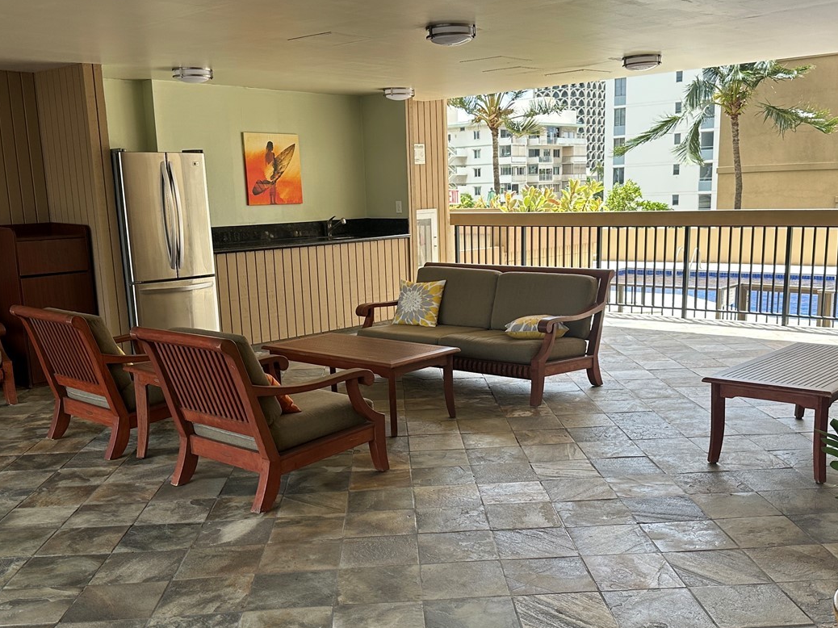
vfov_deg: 38.5
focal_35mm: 37
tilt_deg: -11.1
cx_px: 435
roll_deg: +1.8
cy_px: 372
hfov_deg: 50.1
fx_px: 896
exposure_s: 1/829
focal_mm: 6.86
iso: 80
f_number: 1.78
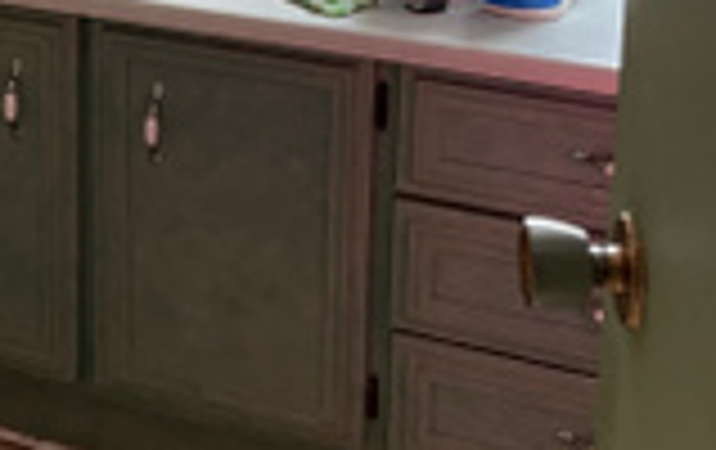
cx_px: -14
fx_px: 1622
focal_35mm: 83
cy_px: -230
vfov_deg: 14.7
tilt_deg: -10.4
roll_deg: +0.2
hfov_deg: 23.7
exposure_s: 1/60
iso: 250
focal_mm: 4.2
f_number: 1.6
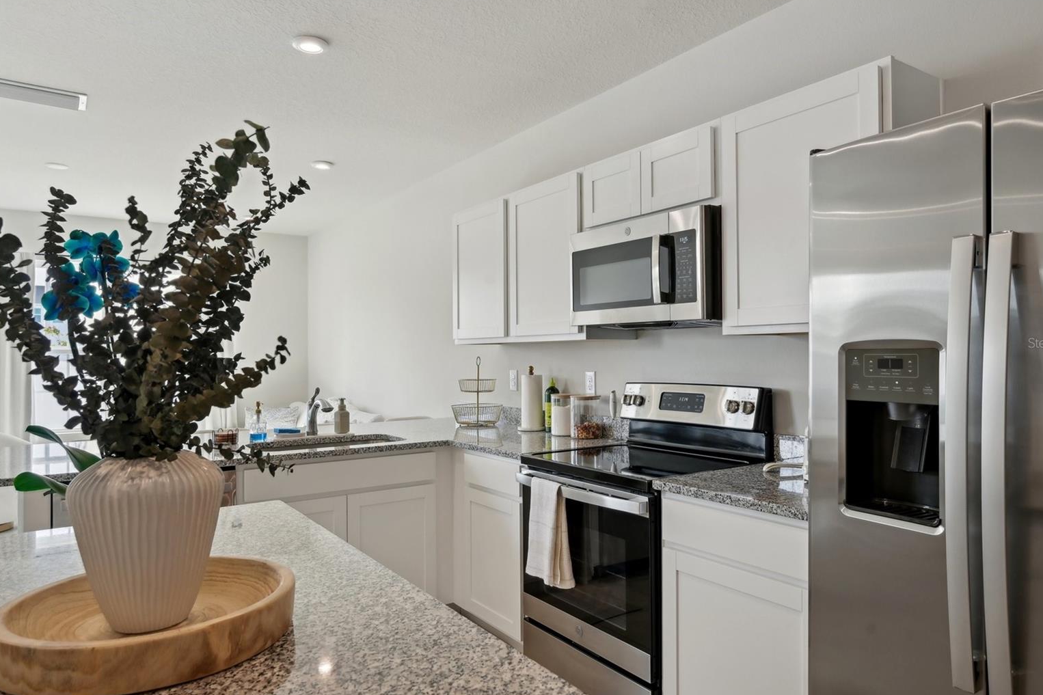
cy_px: 343
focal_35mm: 23
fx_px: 652
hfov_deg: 77.2
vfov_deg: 56.1
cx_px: 542
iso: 400
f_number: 8
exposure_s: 1/100
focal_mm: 21.5
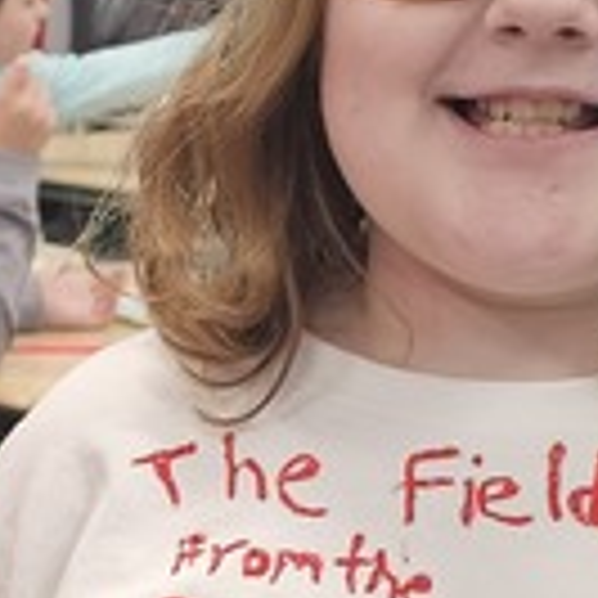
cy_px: 868
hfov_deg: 10.6
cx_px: -414
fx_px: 3069
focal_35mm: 157
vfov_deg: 10.8
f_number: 1.7
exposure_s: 1/180
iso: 250
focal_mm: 6.3
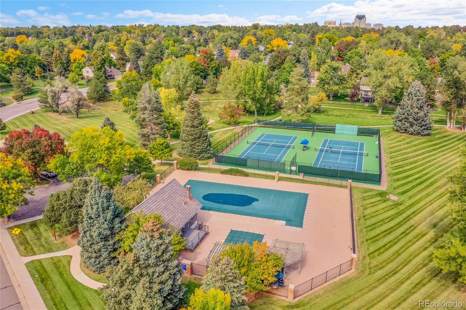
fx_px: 362
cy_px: 155
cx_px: 233
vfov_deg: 46.4
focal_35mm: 28
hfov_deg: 65.5
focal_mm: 10.26
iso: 800
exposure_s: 1/800
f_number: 6.3
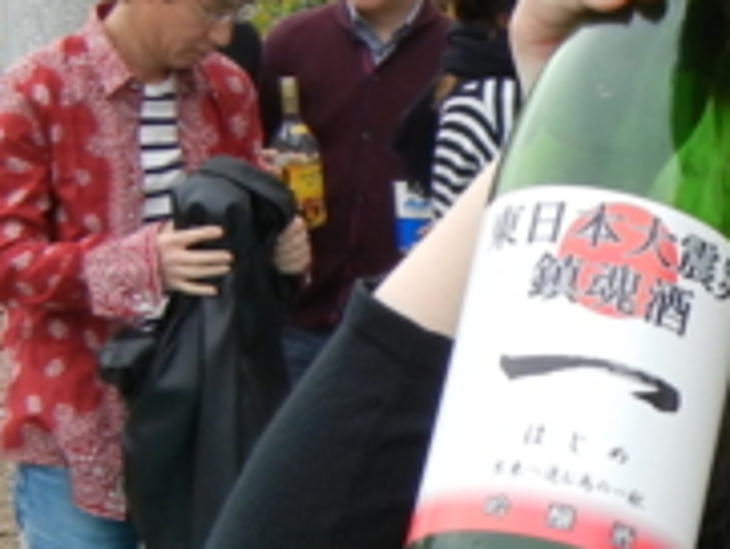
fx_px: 3165
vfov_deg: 9.8
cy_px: 634
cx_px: 992
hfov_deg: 12.7
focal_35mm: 150
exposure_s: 1/286
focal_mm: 6.2
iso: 160
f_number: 3.6
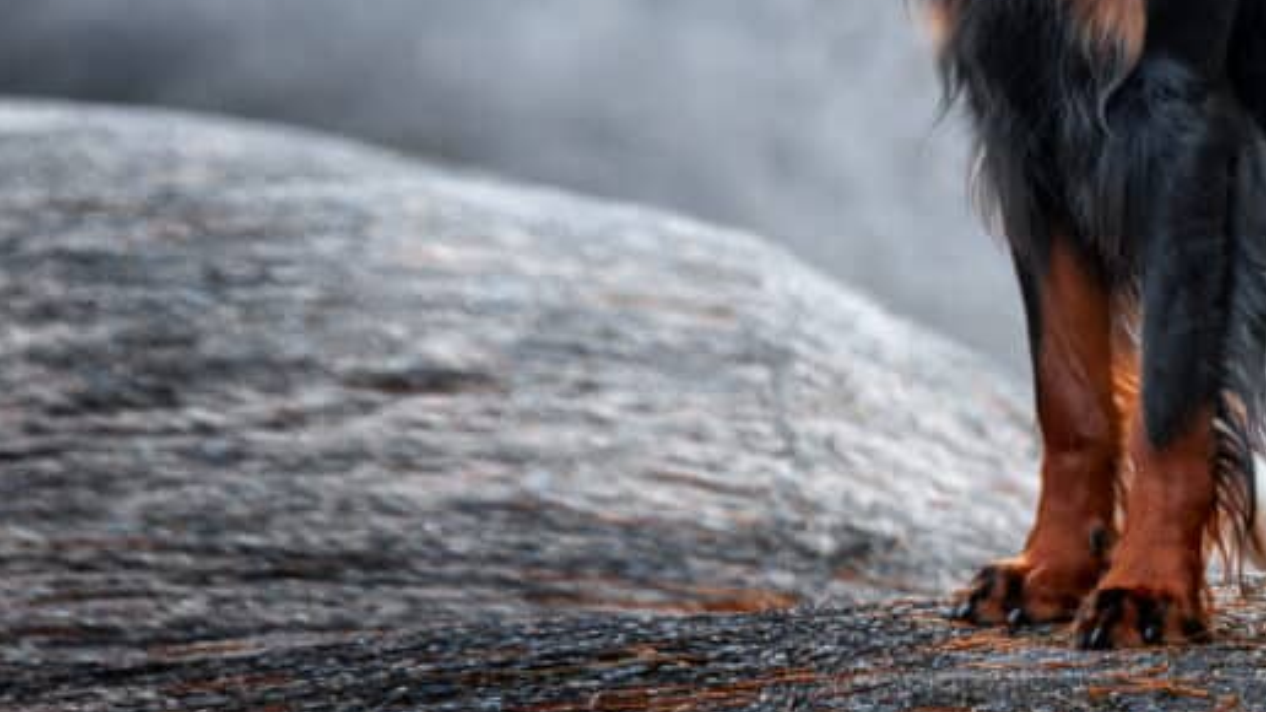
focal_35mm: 873
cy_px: -65
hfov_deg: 2.5
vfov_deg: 1.4
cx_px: 1089
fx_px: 29300
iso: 800
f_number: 6
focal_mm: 420
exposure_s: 1/80
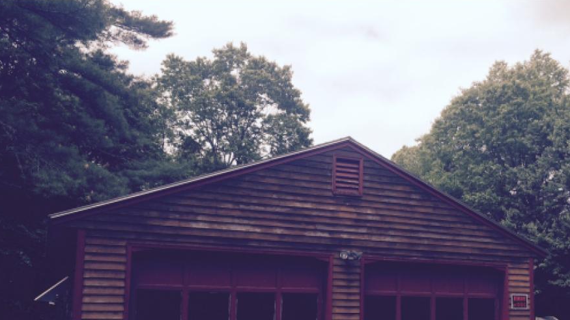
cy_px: 247
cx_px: 316
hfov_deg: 53.9
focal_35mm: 37
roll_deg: -0.1
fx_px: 559
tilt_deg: +5.4
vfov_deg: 31.3
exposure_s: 1/1466
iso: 32
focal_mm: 4.15
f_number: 2.2
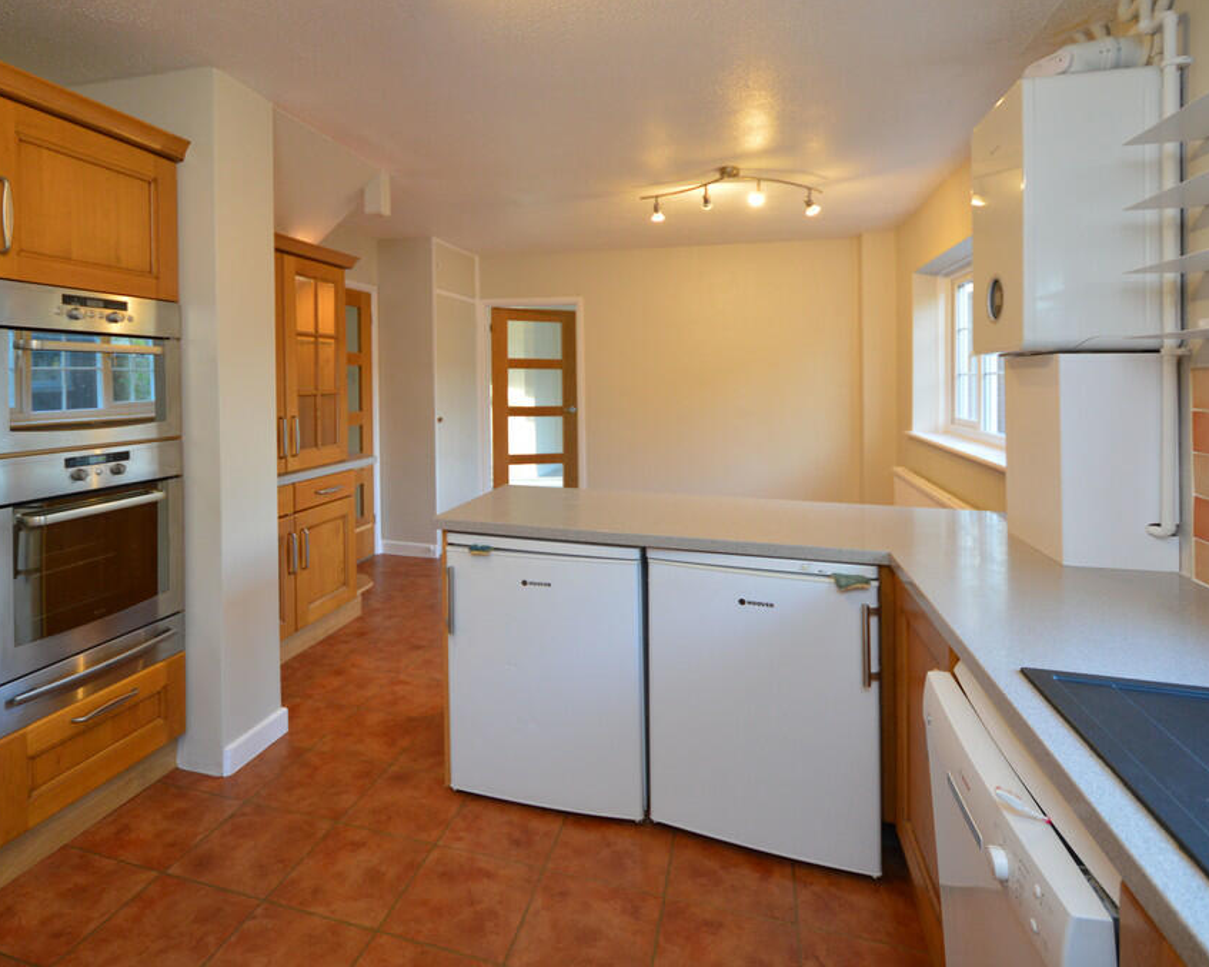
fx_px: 608
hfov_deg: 89.2
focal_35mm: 17
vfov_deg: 77.0
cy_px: 483
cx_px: 528
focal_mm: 10
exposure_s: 1/60
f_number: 3.5
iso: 640
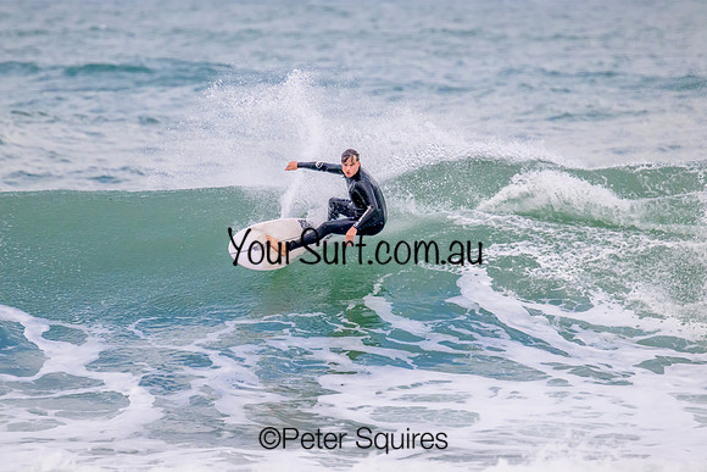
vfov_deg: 1.6
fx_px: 16409
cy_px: 236
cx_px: 354
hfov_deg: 2.5
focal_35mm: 835
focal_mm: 800
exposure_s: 1/2000
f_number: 11
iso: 4000
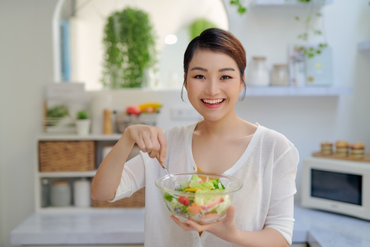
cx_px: 185
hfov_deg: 39.6
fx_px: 514
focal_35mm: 50
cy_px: 124
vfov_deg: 27.0
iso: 125
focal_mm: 50
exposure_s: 1/250
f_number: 2
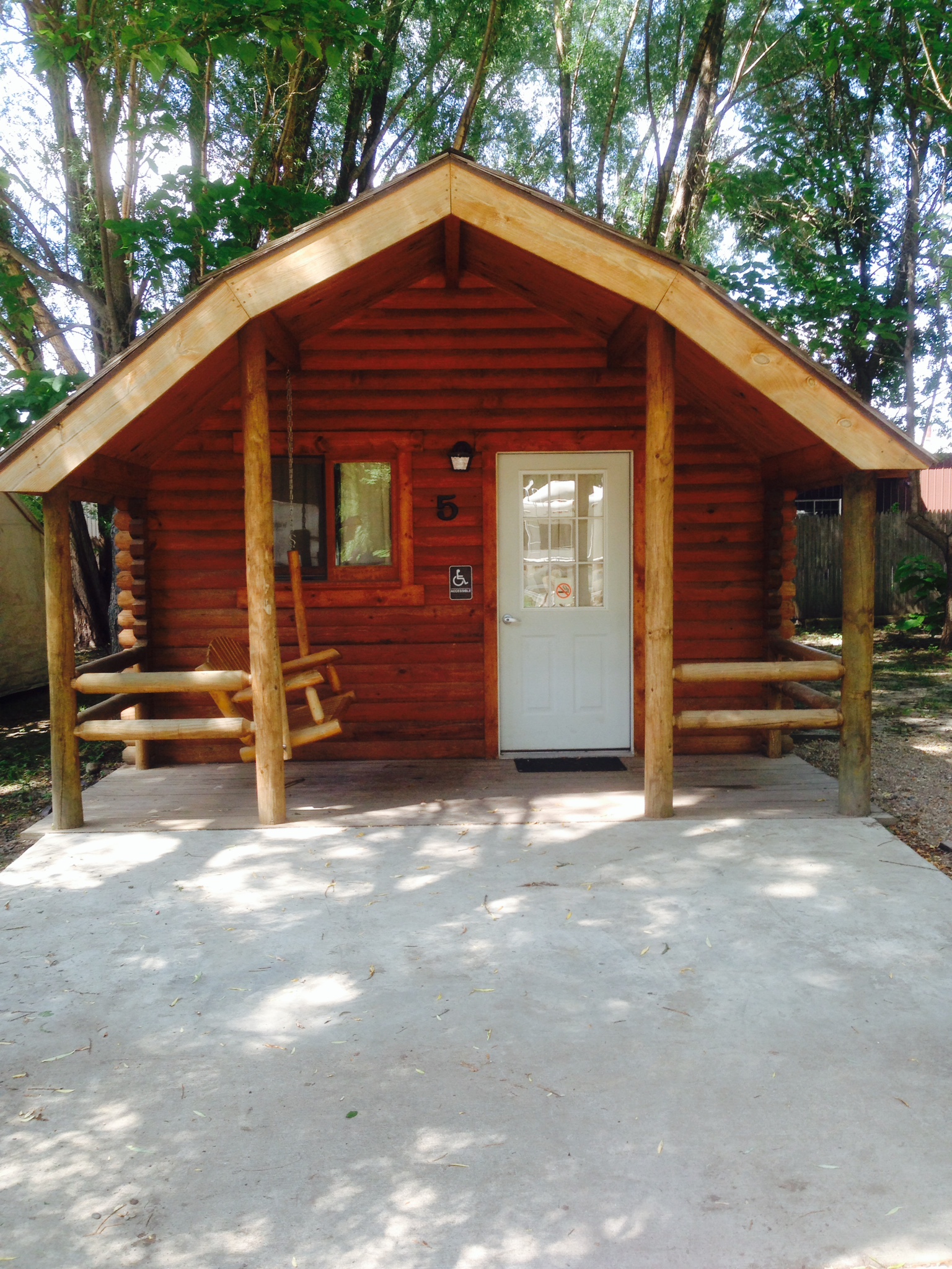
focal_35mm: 33
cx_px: 476
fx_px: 1210
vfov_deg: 55.4
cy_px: 634
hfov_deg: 42.9
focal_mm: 4.12
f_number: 2.4
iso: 50
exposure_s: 1/124
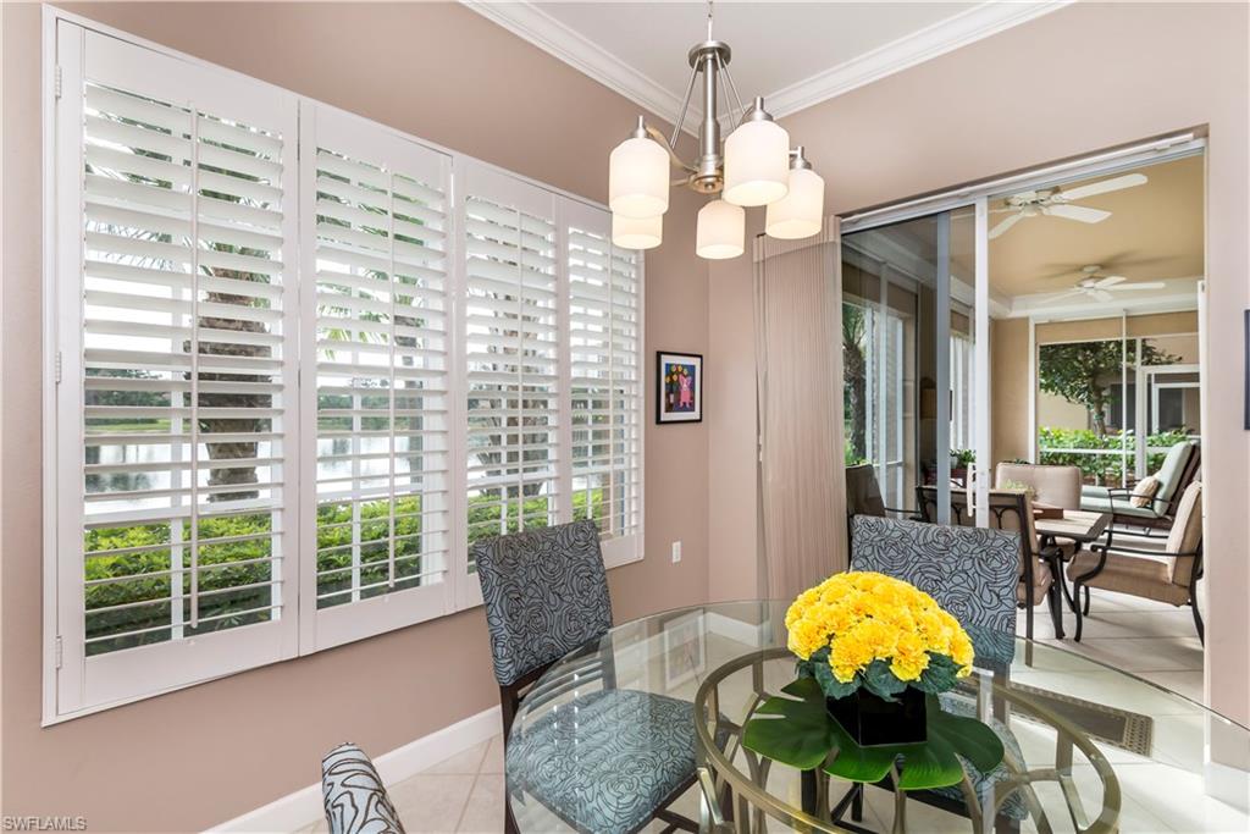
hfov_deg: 96.7
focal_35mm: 16
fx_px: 556
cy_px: 417
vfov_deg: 73.8
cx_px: 625
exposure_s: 1/80
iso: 400
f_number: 9
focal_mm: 16
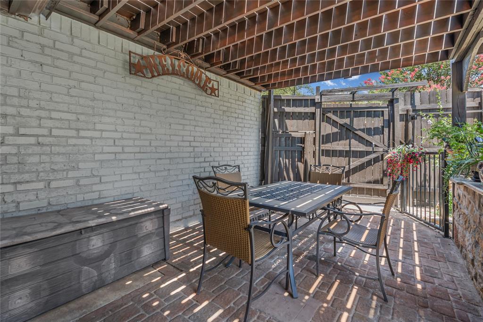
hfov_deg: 96.8
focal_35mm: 16
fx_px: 215
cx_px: 242
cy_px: 161
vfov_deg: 73.7
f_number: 5
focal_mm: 16
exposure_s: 1/100
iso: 640
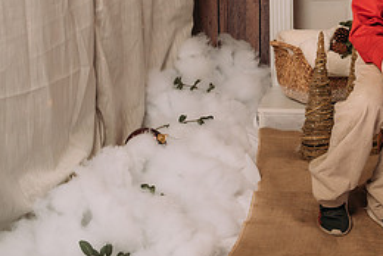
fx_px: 927
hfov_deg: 22.4
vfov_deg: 15.5
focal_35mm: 87
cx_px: 391
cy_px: 5
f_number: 5.6
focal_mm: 35
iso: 100
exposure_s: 1/100
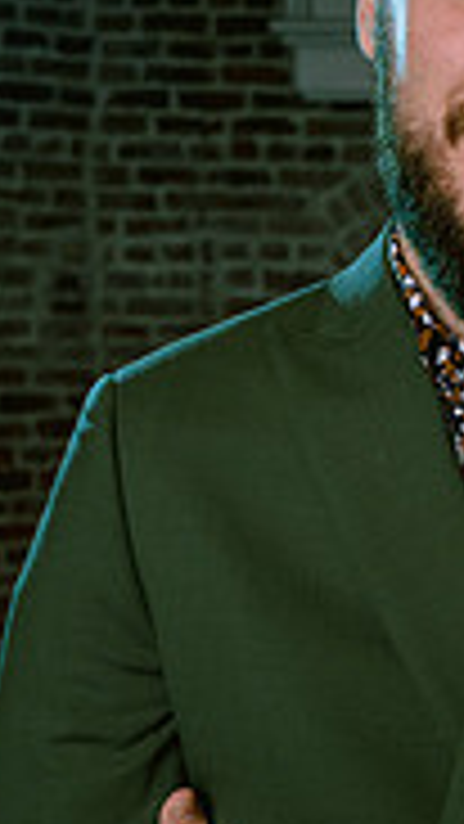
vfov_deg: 23.5
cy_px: 572
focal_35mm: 90
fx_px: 1968
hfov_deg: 13.2
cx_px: 532
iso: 200
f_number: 5.6
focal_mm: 35
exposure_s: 1/160
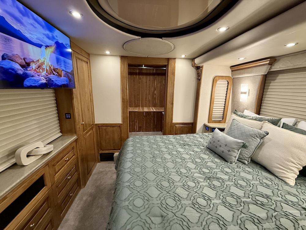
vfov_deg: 85.7
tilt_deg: -11.4
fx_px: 124
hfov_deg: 102.1
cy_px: 115
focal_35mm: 14
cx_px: 153
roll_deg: -0.9
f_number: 2.2
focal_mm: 2.22
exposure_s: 1/60
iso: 500
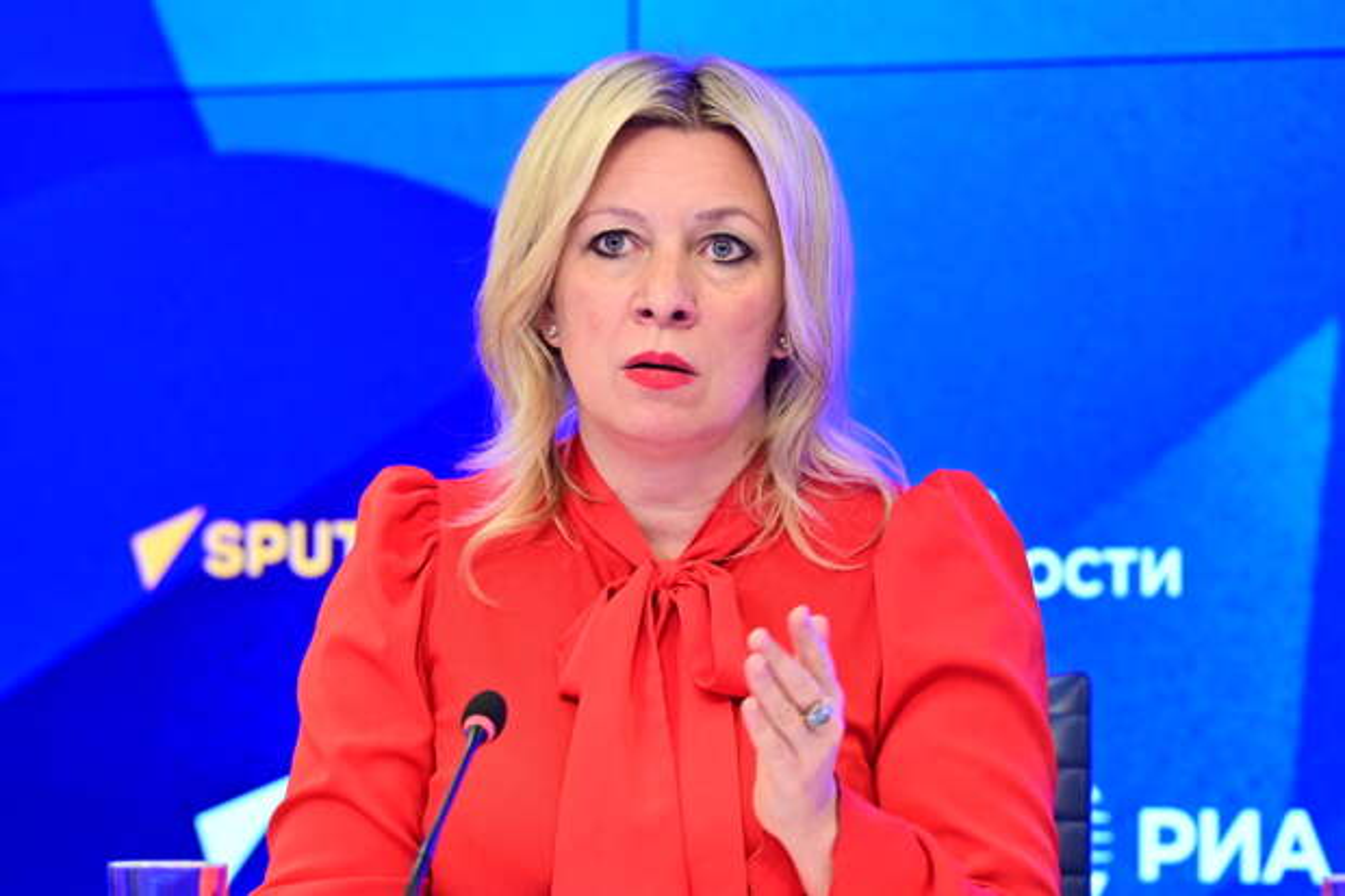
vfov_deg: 5.5
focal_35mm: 250
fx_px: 9337
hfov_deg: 8.2
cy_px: 448
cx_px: 672
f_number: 5.6
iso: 4000
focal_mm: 250
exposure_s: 1/125
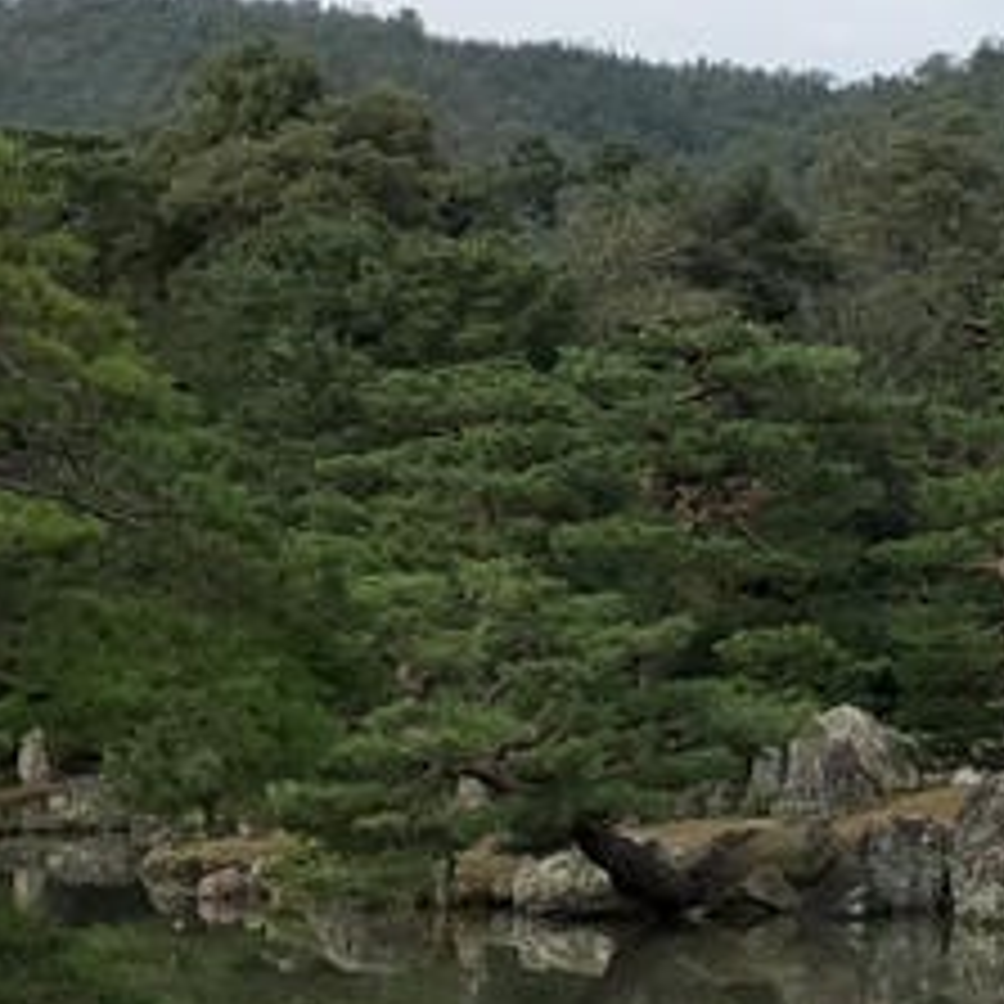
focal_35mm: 138
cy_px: 212
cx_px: 2224
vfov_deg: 12.6
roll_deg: +1.0
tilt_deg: +4.8
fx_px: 4528
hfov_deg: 11.1
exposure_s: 1/1715
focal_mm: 3.99
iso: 20
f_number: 1.8
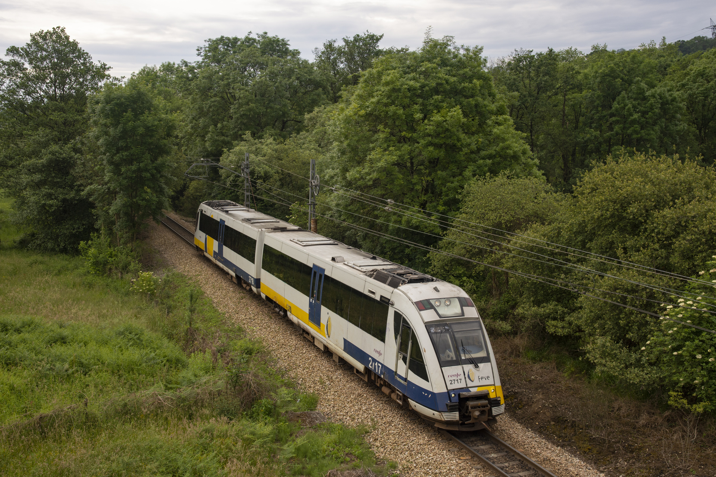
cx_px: 358
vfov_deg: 33.0
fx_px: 805
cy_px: 238
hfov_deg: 47.9
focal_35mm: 40
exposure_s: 1/400
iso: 250
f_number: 6.3
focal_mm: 27
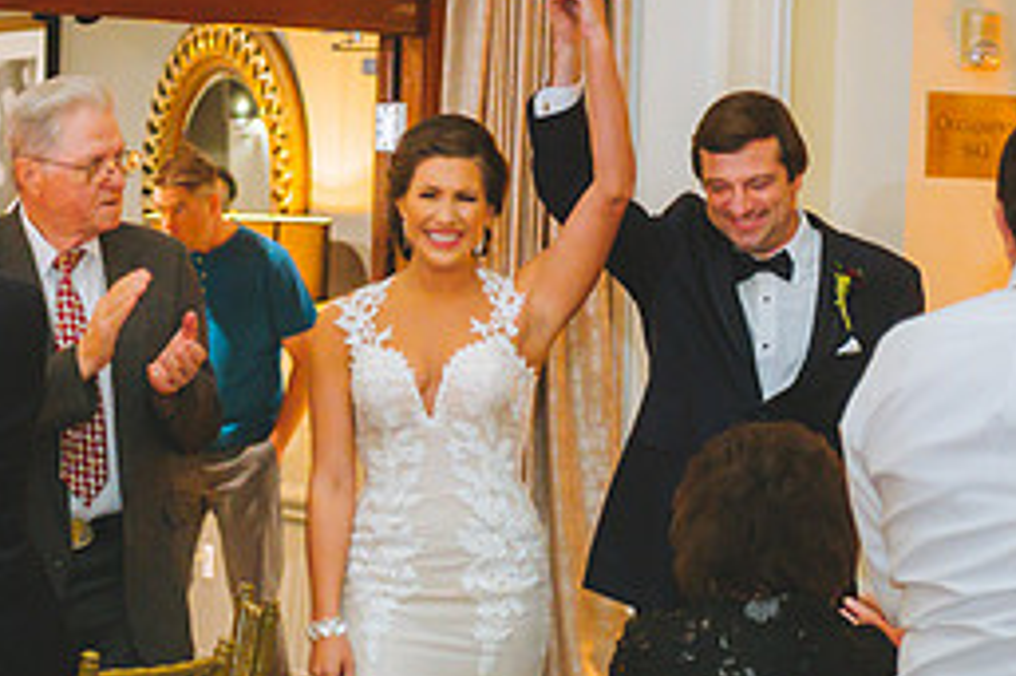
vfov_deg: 9.8
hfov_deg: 14.6
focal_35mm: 140
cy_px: 549
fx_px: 3948
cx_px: 320
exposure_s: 1/100
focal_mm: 62
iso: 2000
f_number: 2.8
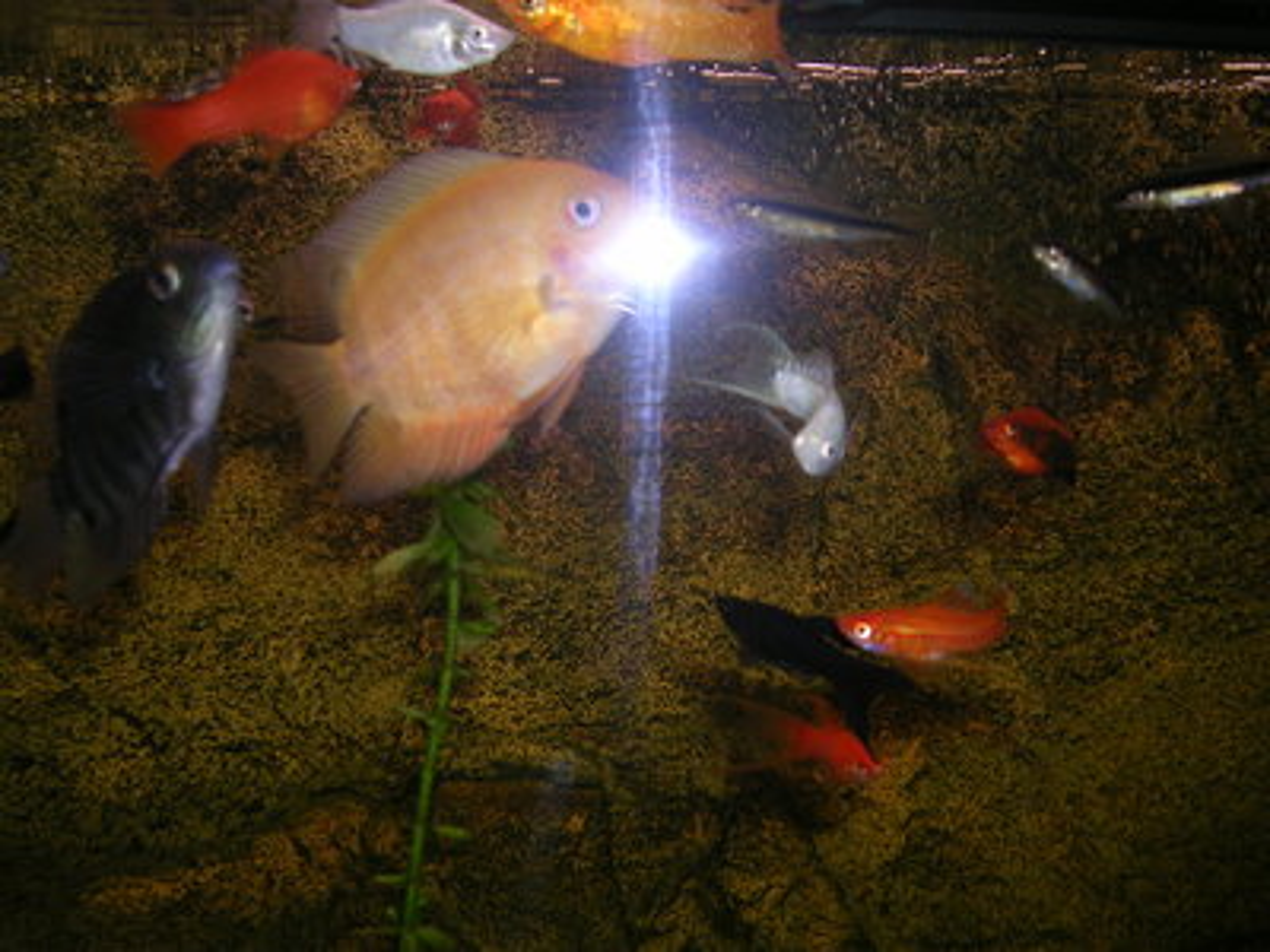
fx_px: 1394
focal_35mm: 38
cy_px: 476
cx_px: 635
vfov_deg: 37.7
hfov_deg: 49.0
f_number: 2.8
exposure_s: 1/60.1
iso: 50
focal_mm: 5.8
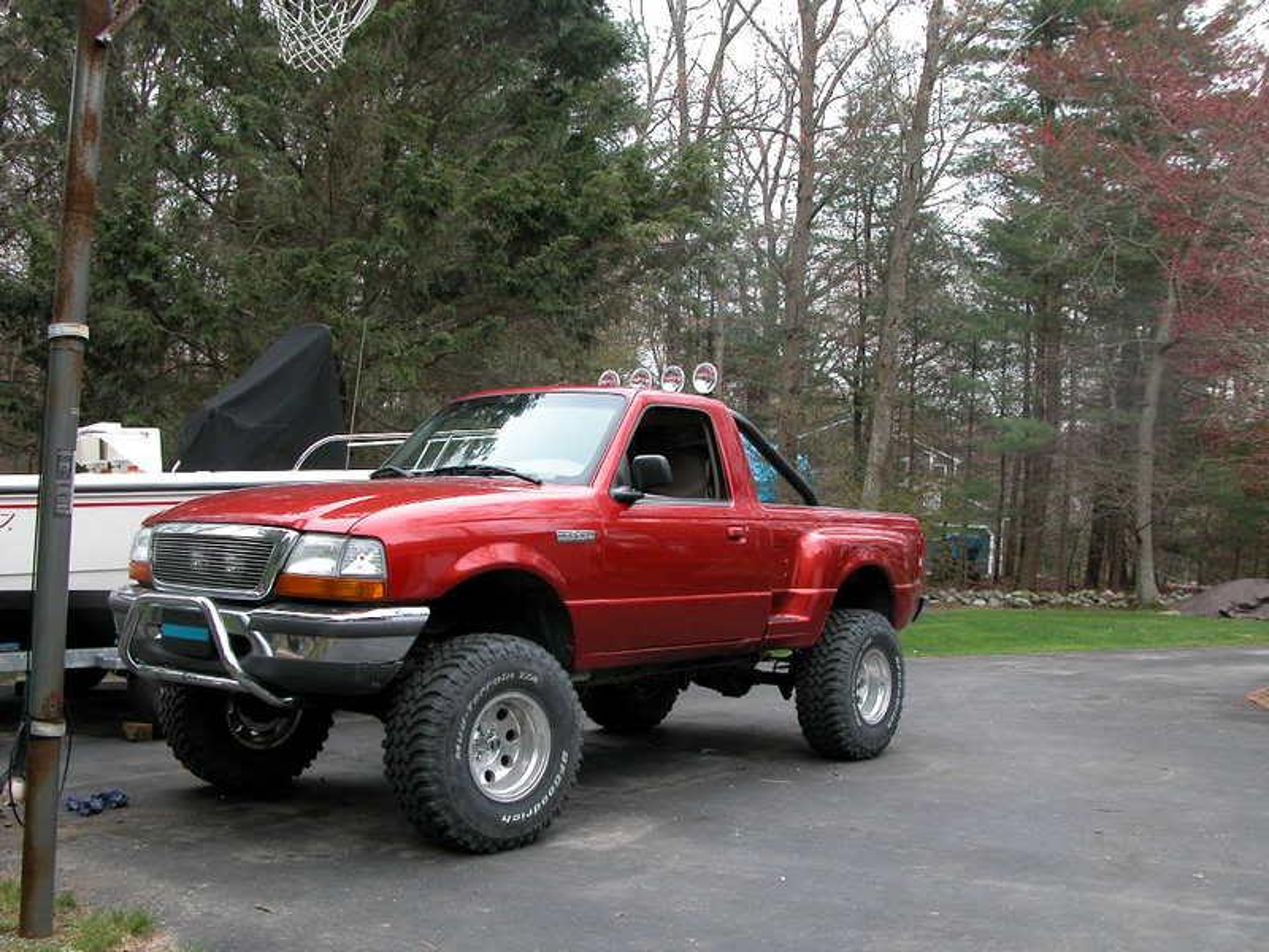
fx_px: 1246
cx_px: 634
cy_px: 476
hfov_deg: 54.0
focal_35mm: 34
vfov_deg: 41.8
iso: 100
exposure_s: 1/94.2
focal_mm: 8.9
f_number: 3.5
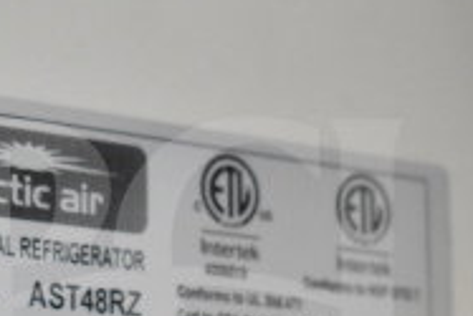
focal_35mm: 176
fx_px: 2314
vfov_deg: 7.8
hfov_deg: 11.7
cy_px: 320
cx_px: 175
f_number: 5
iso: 6400
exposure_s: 1/100
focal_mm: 36
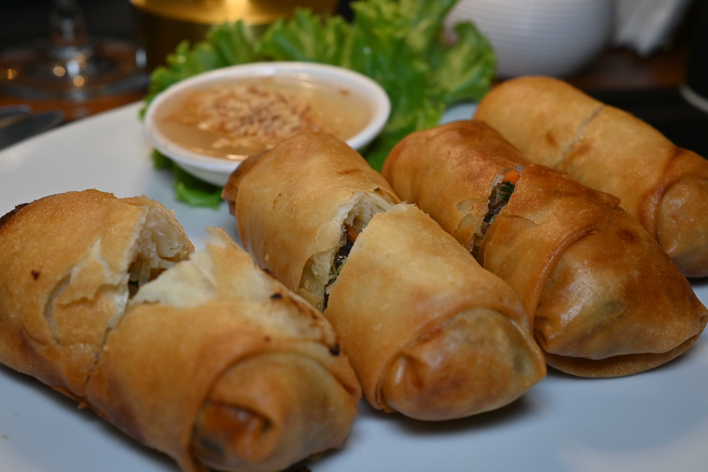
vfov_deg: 31.9
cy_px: 236
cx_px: 354
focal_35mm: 42
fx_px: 826
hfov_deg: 46.4
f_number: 6.3
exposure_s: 1/100
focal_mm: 28
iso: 500
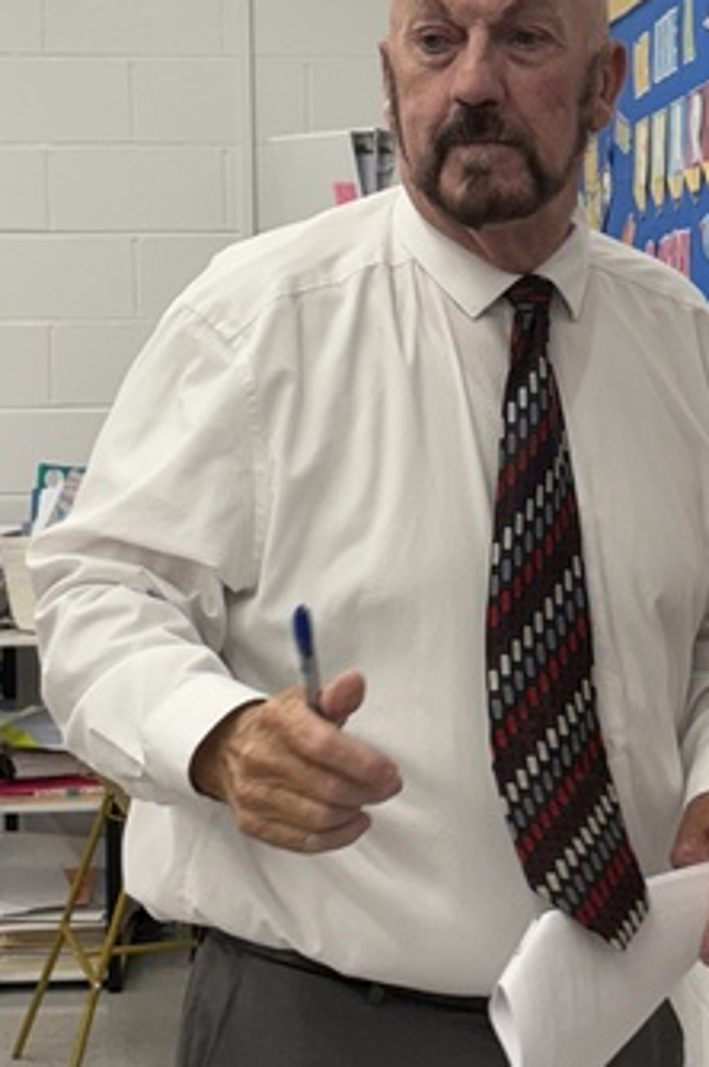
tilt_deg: -2.7
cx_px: 463
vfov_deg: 24.4
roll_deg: -0.2
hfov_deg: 16.4
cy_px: 422
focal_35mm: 83
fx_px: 2457
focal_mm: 5.96
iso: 64
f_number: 1.6
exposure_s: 1/120
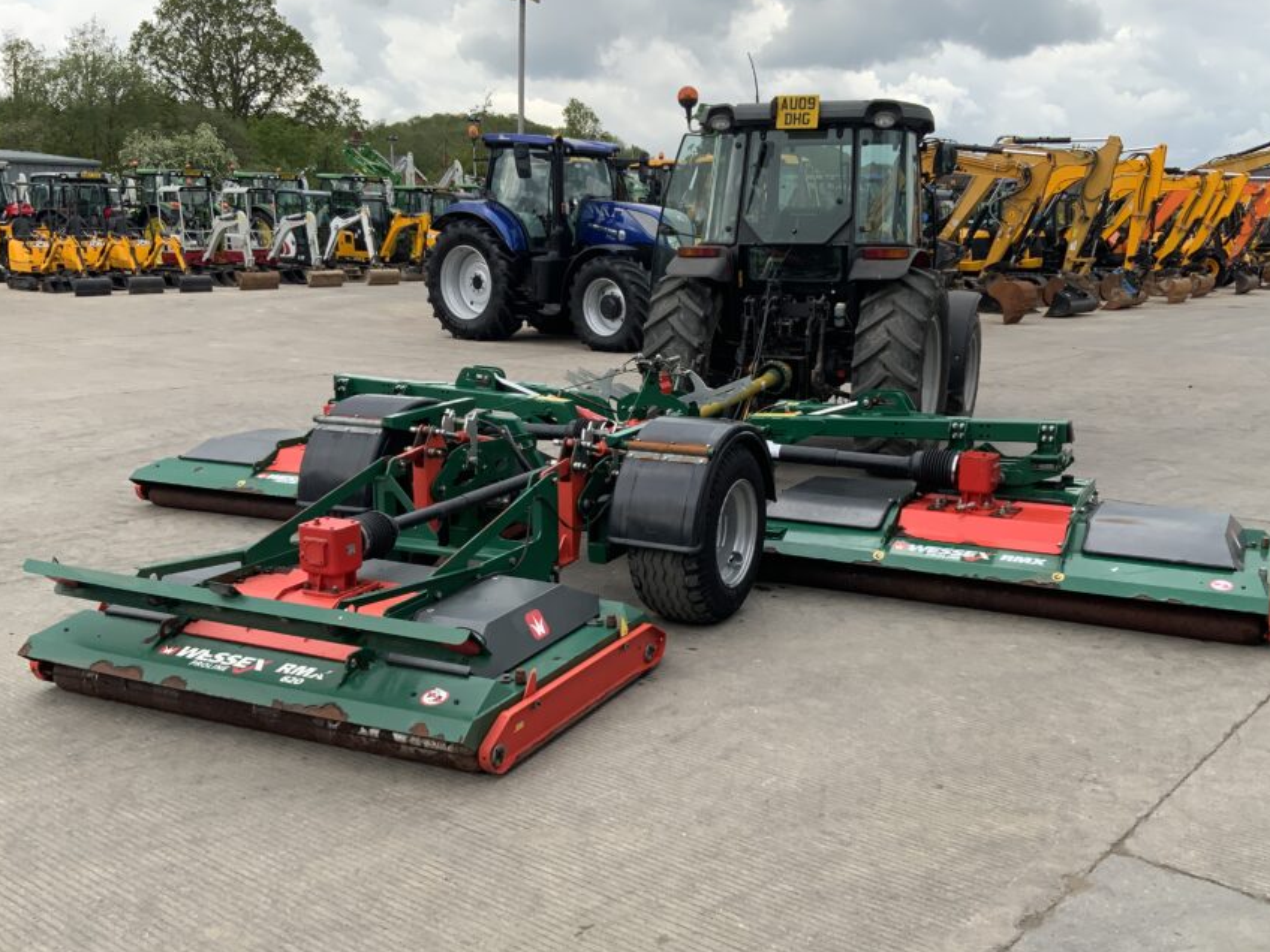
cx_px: 689
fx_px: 1284
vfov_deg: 40.7
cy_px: 513
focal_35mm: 35
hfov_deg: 52.6
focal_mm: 3
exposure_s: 1/540
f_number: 1.8
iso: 16
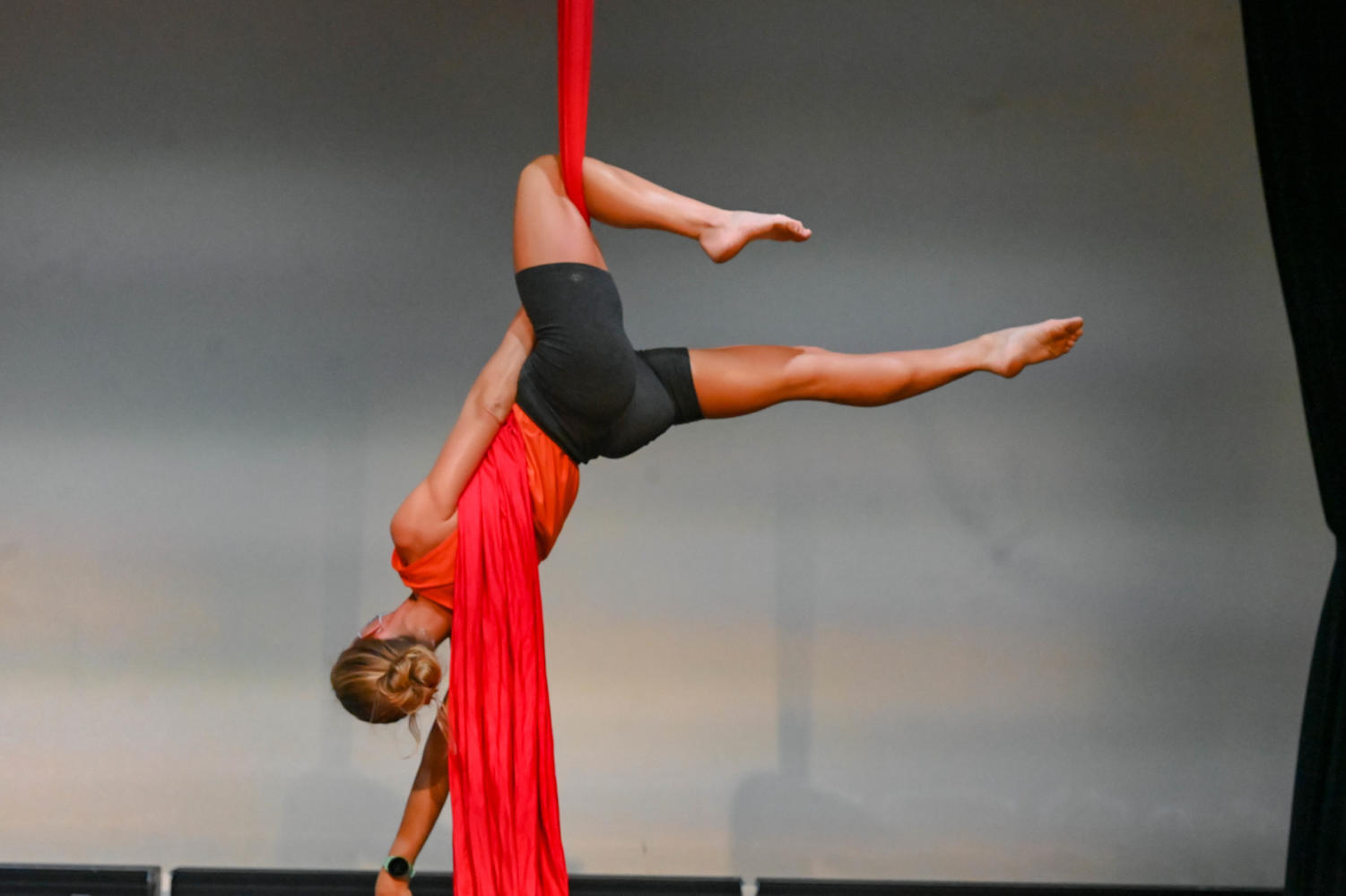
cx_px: 673
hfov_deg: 23.9
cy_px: 448
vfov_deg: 16.1
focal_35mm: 85
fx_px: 3176
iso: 16000
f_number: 5.6
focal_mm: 85
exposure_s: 1/500
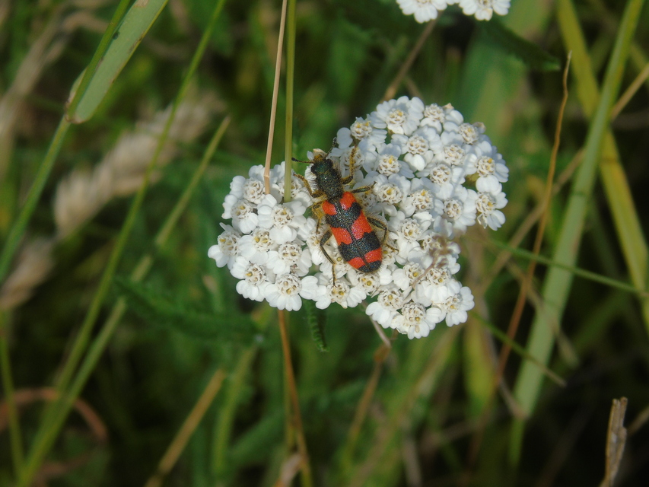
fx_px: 2663
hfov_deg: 13.9
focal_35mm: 142
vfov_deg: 10.4
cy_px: 244
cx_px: 324
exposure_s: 1/500
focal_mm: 25
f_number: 4.7
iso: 80
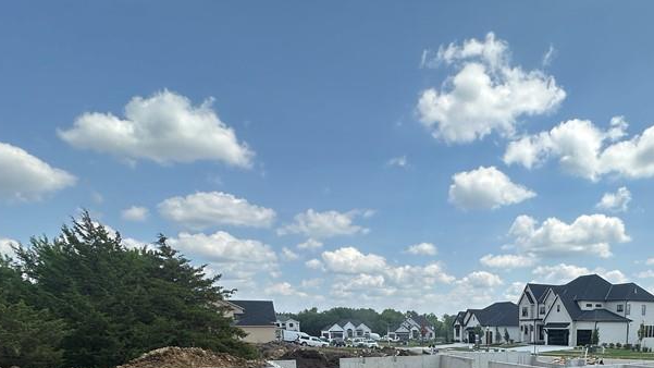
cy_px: 400
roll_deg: +0.4
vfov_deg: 37.5
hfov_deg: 67.3
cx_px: 491
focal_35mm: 26
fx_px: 451
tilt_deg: -8.6
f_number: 2.2
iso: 50
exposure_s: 1/1770
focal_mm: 2.22
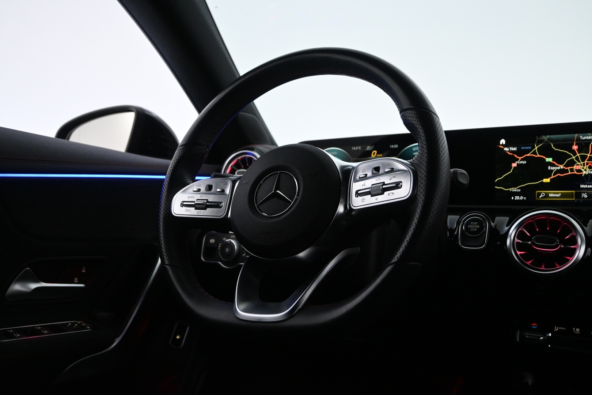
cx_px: 296
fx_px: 493
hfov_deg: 61.9
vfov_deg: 43.6
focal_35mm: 30
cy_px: 198
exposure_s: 1/60
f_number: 3.8
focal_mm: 20
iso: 2500
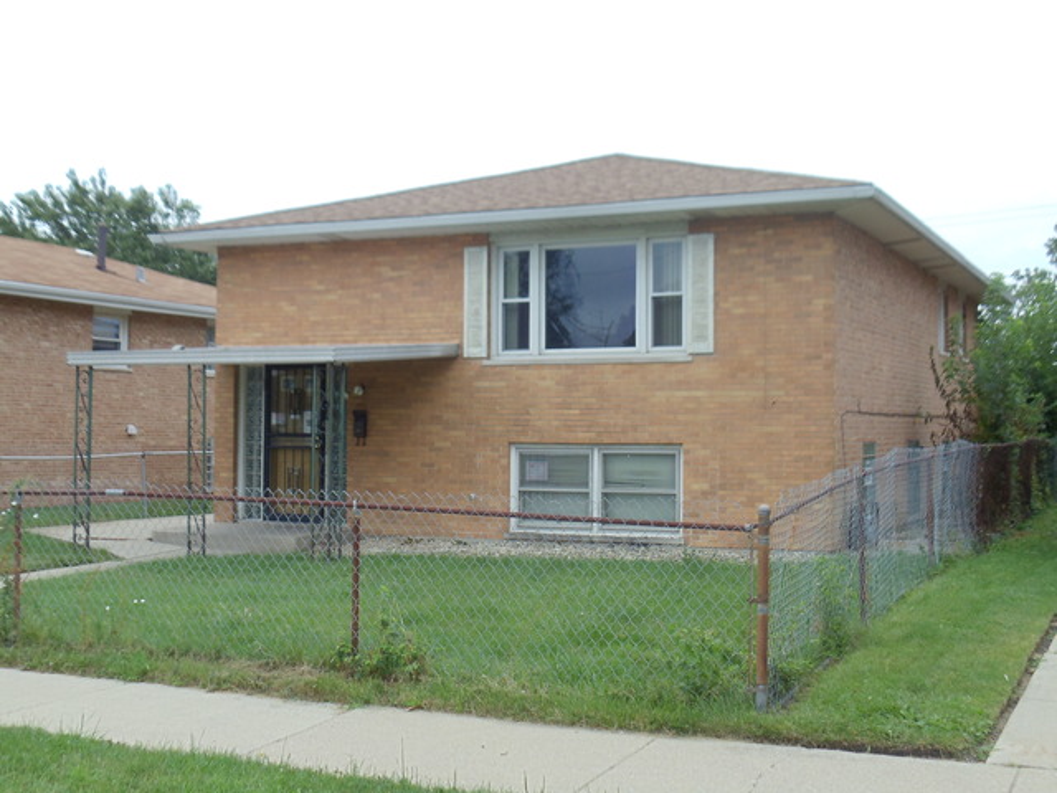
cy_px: 396
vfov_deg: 24.0
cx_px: 528
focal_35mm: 61
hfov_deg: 31.7
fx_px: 1863
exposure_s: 1/320
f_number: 4.1
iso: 100
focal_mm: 8.3
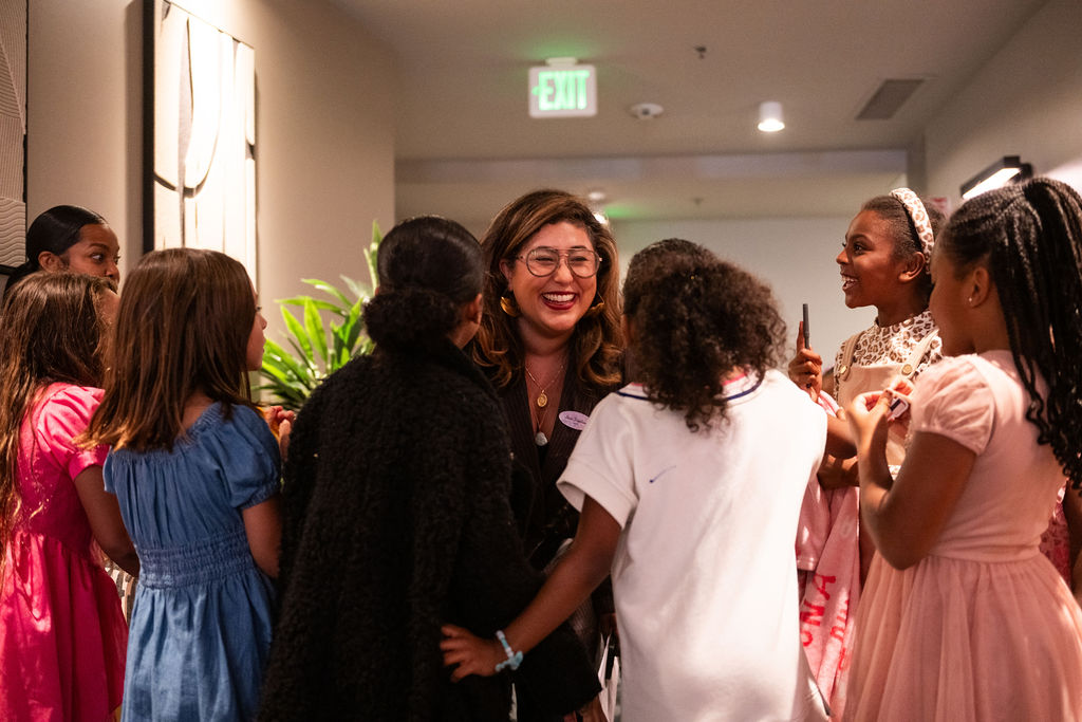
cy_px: 361
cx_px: 541
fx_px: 1353
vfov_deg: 29.9
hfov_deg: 43.6
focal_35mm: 45
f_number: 2.8
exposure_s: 1/125
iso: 1600
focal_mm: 45
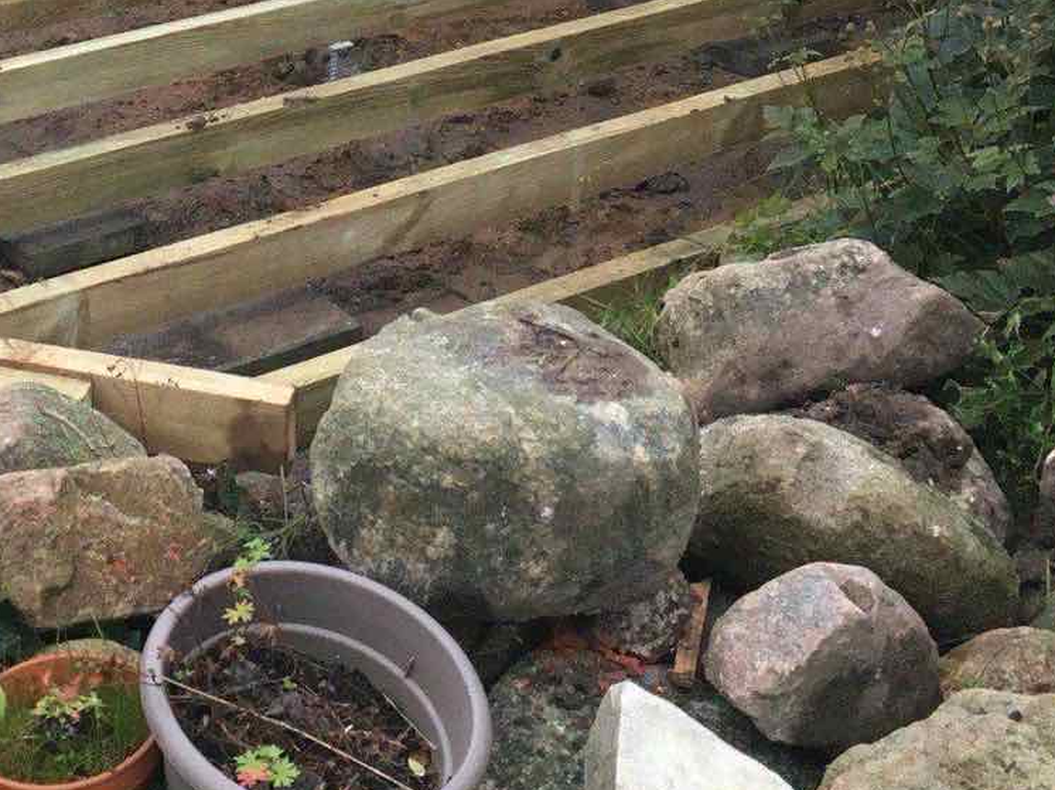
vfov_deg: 20.1
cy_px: -69
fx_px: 2133
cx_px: 130
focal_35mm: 70
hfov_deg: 26.9
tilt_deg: -19.5
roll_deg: -0.2
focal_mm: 4.15
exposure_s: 1/33
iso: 80
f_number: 2.2
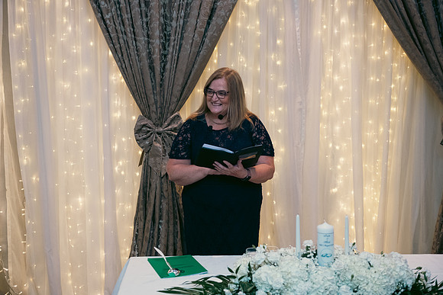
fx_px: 615
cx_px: 222
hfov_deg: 39.6
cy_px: 148
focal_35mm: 50
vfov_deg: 27.0
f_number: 3.5
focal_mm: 50
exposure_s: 1/160
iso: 800
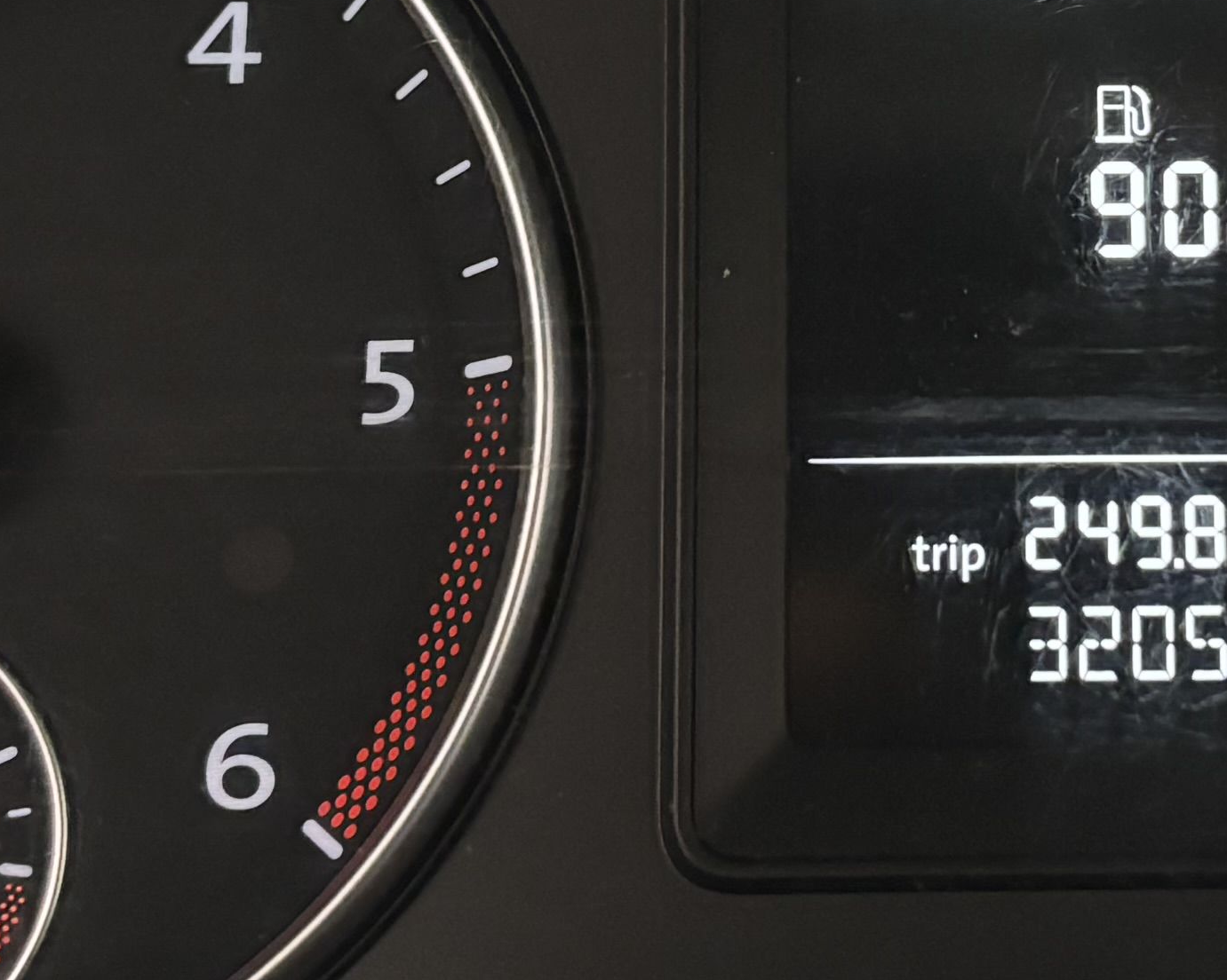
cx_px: 998
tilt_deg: -20.0
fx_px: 3812
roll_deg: -0.9
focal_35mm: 105
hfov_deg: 18.1
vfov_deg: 14.5
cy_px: 113
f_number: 1.6
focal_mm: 5.96
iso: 500
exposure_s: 1/50
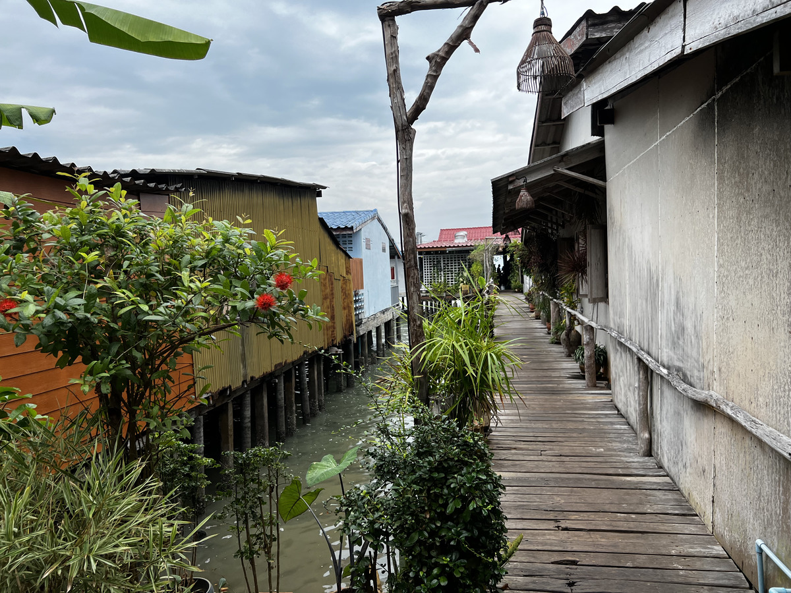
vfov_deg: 53.1
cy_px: 296
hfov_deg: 67.3
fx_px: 594
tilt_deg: -2.9
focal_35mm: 26
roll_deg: +2.1
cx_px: 396
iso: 50
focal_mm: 5.7
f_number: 1.5
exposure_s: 1/1575
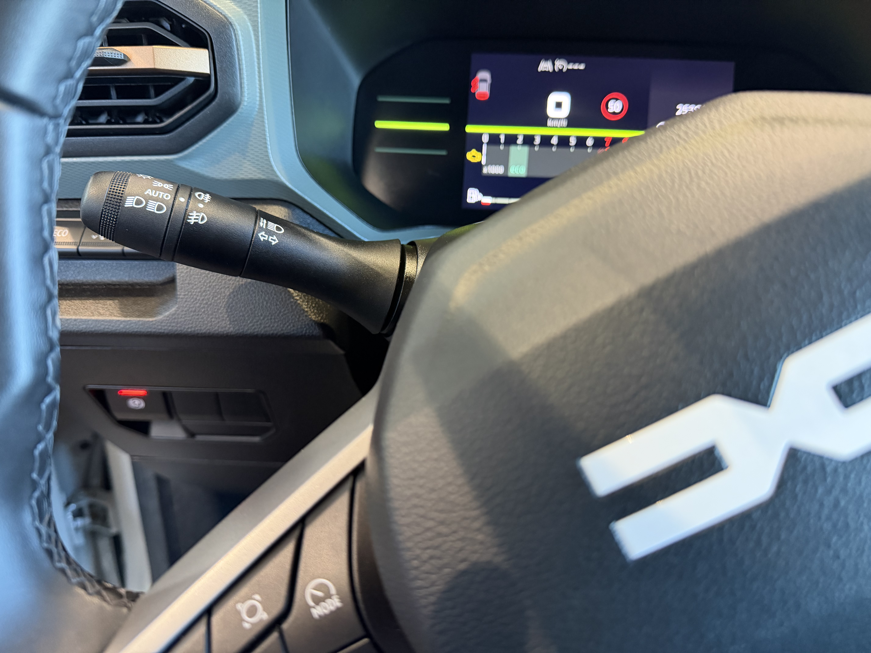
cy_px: 326
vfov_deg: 56.8
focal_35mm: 24
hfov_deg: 71.6
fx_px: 604
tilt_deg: -28.7
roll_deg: -0.1
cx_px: 436
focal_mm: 6.76
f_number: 1.78
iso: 640
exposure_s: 1/60
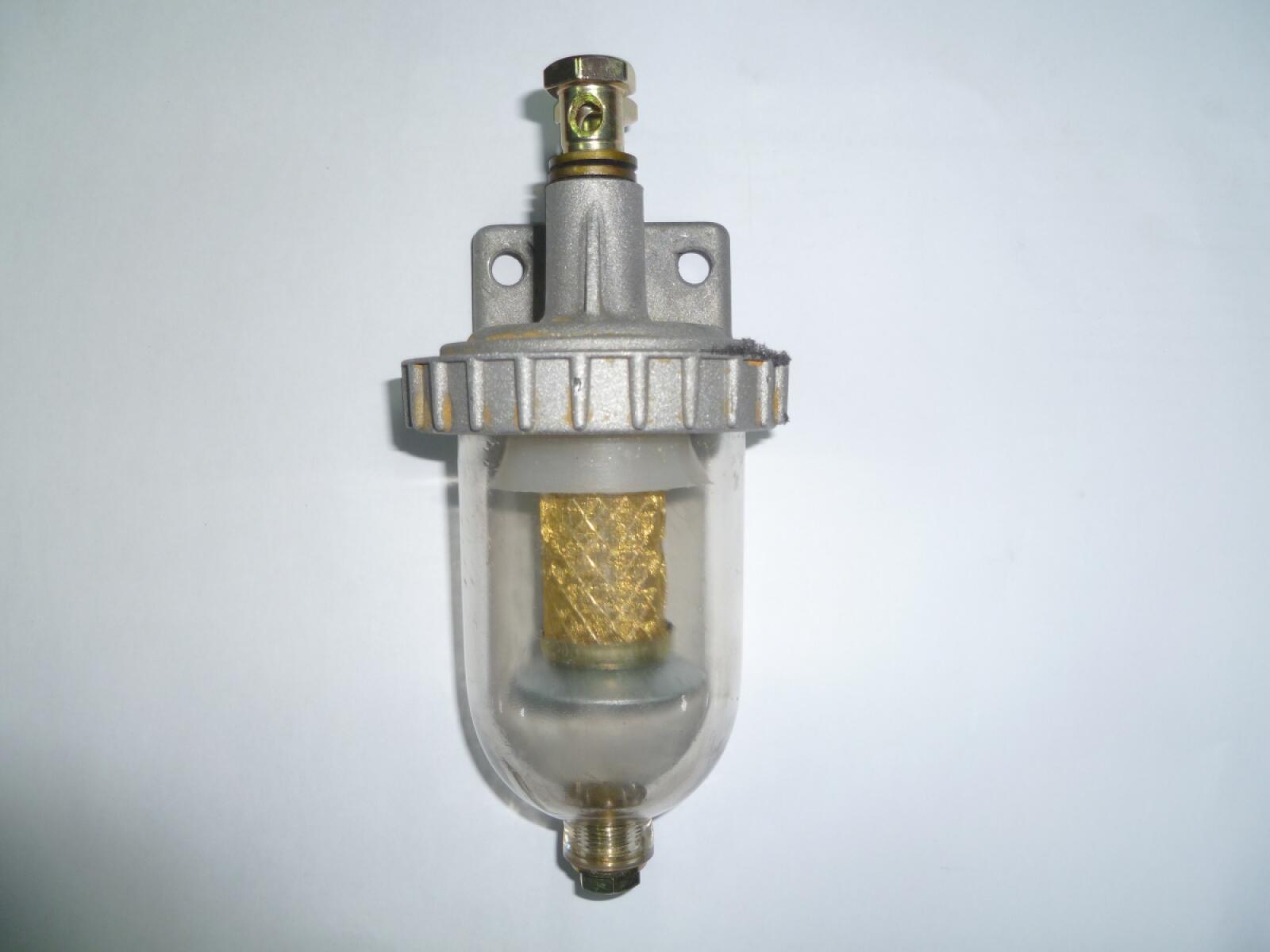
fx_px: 1027
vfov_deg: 49.7
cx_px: 635
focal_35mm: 28
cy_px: 476
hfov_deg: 63.4
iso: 100
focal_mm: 5
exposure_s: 1/30
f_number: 3.3
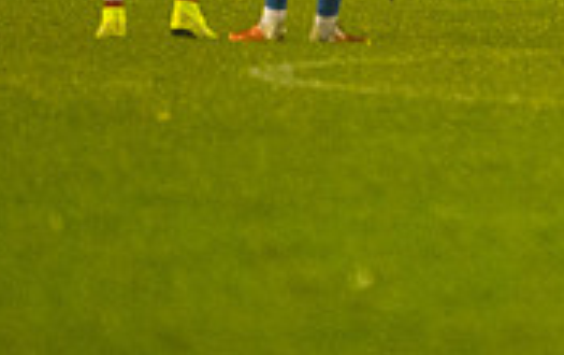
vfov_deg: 1.1
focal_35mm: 1177
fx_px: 18121
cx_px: 889
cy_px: -284
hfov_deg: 1.8
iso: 5000
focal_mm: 200
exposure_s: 1/1000
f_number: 2.8
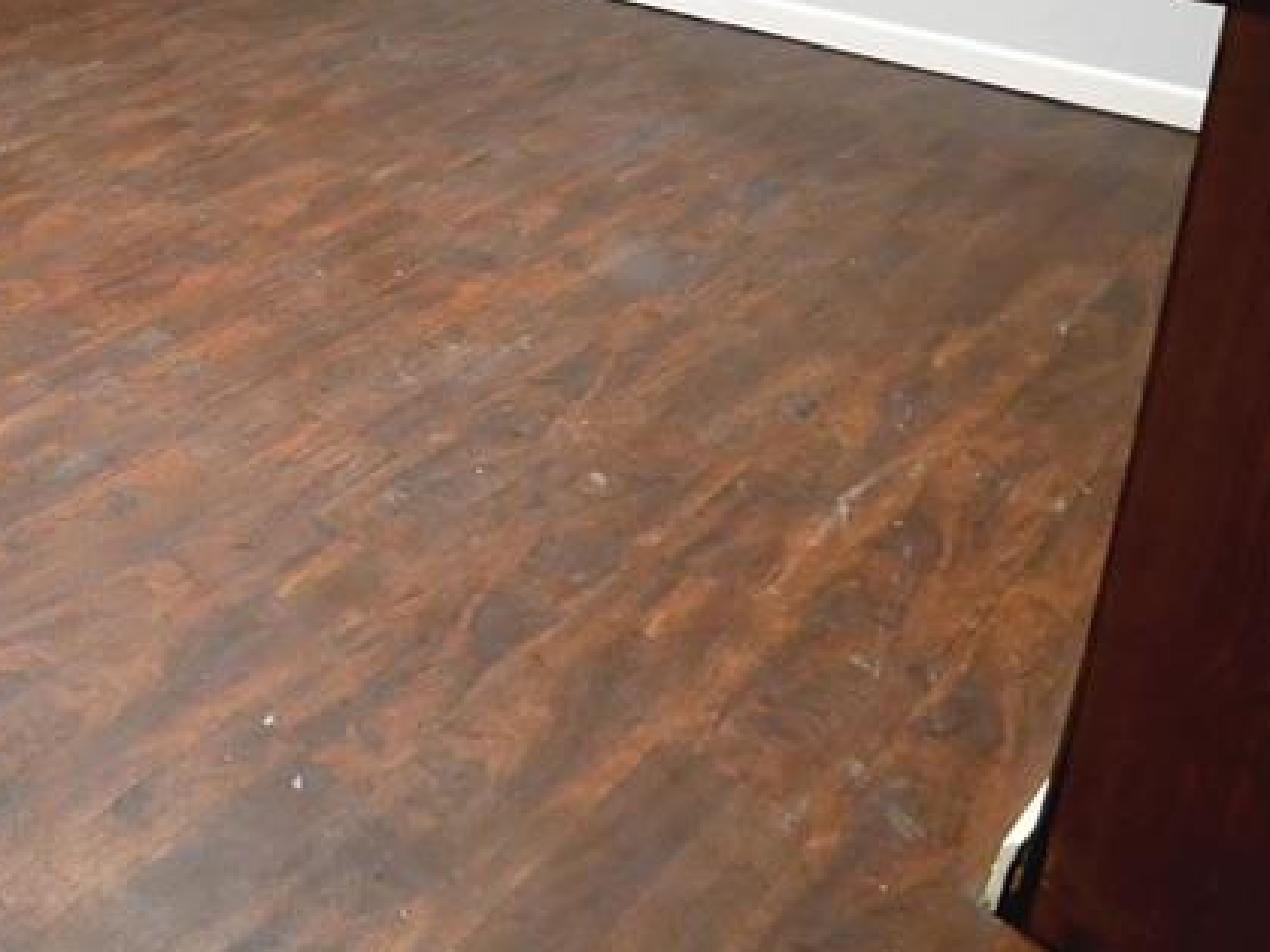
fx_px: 1614
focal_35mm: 44
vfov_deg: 29.5
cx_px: -189
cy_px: -109
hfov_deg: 35.4
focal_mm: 9
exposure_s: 1/60
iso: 3200
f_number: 4
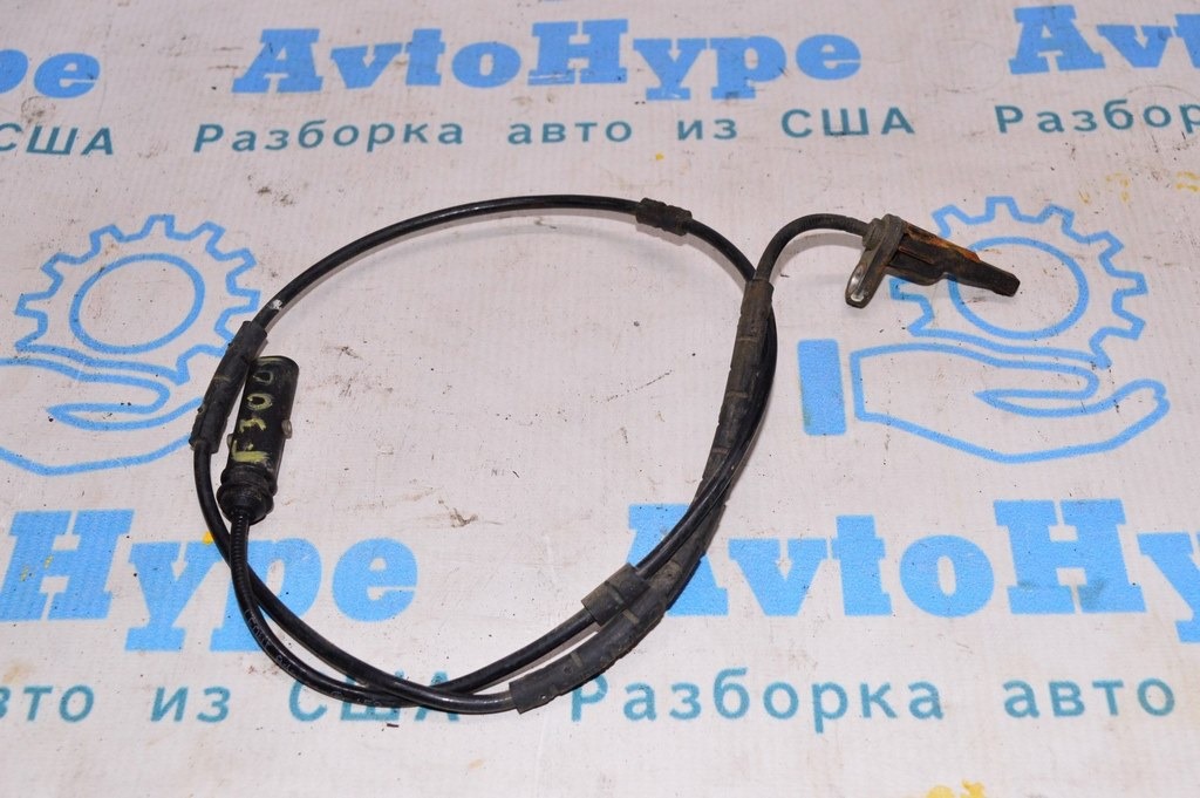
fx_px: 1549
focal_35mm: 46
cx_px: 600
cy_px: 399
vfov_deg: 28.9
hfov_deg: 42.4
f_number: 8
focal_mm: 31
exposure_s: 1/200
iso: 1600
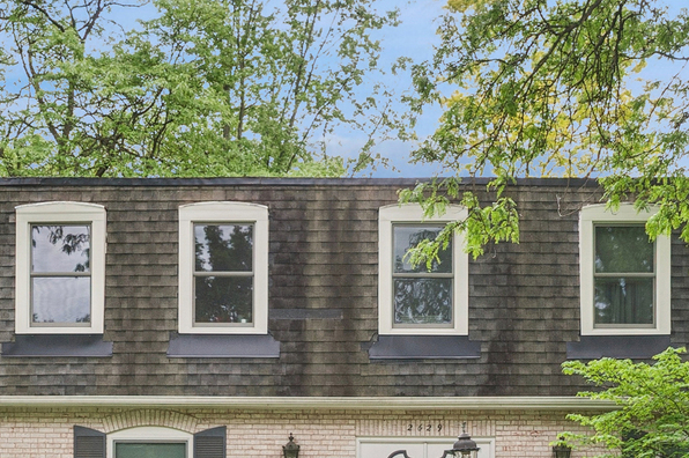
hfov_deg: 25.6
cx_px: 262
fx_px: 1510
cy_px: 222
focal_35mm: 79
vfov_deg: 17.2
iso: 400
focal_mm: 29
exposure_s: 1/200
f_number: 8
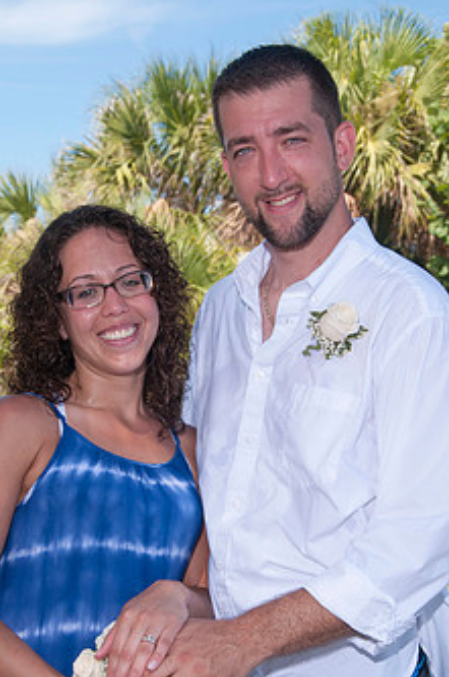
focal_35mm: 77
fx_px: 1445
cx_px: 222
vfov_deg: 26.3
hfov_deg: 17.7
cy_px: 417
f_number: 8
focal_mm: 38
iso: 100
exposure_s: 1/250
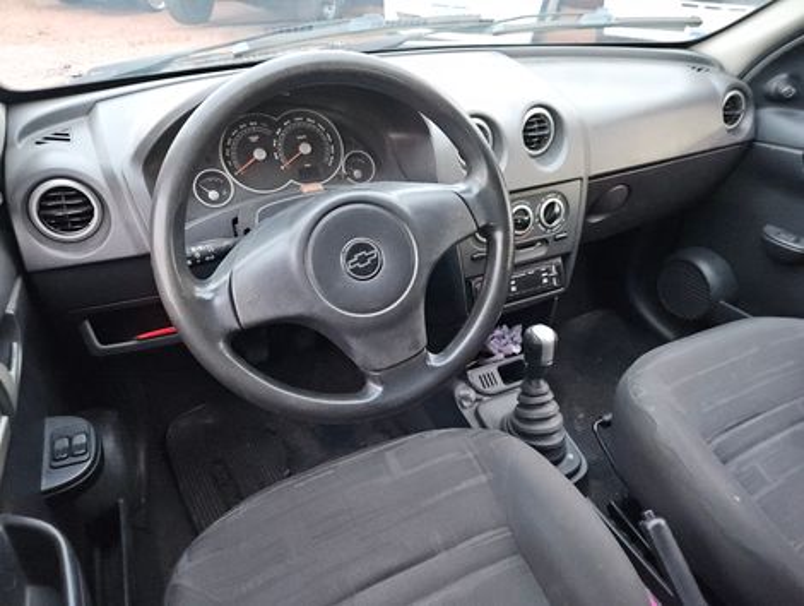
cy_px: 303
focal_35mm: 23
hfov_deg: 73.8
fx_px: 535
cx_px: 402
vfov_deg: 59.0
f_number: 1.8
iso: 1250
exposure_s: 1/24
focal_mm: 5.4
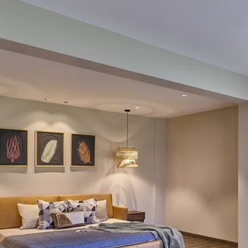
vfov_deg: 42.2
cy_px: 167
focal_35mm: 39
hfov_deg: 40.2
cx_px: 215
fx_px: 316
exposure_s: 1/1.25
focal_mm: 18
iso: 200
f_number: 8
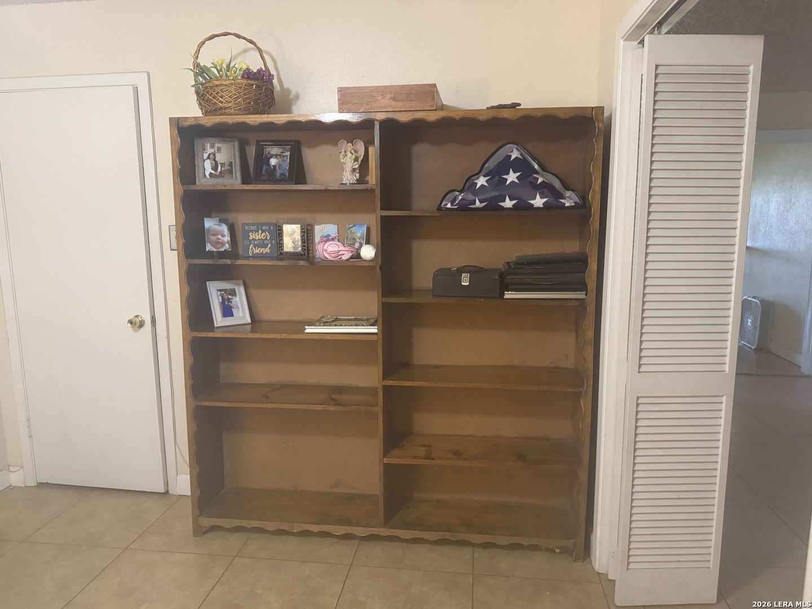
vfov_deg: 56.8
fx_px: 563
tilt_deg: -8.0
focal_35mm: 24
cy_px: 304
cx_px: 406
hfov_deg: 71.6
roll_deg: +1.0
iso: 640
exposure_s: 1/40
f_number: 1.78
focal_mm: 6.76
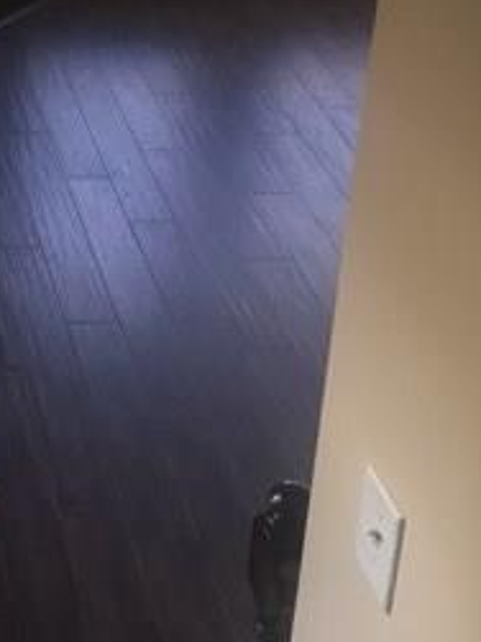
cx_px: -74
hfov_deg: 18.9
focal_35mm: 74
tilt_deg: -17.4
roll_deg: -0.9
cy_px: -136
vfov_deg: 23.9
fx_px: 1372
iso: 64
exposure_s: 1/30
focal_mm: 4.15
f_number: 2.2
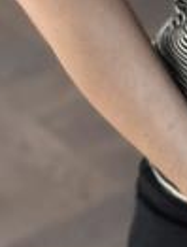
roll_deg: +2.3
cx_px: 327
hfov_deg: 7.8
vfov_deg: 10.4
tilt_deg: -28.8
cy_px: -100
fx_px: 1326
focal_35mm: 185
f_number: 1.78
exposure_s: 1/60
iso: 200
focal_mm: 6.86
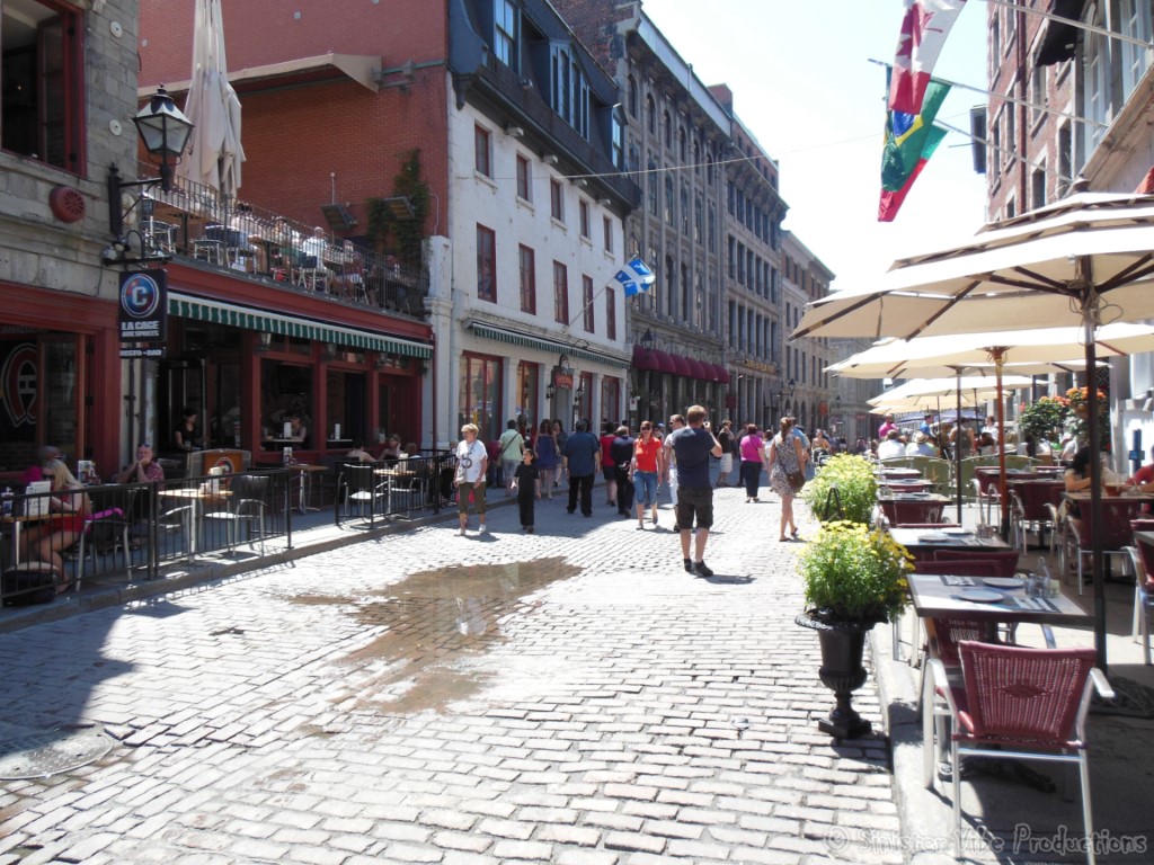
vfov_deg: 54.9
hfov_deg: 69.4
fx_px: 833
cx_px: 577
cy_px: 432
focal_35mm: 25
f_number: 3.2
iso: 125
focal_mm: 4.5
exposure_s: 1/500
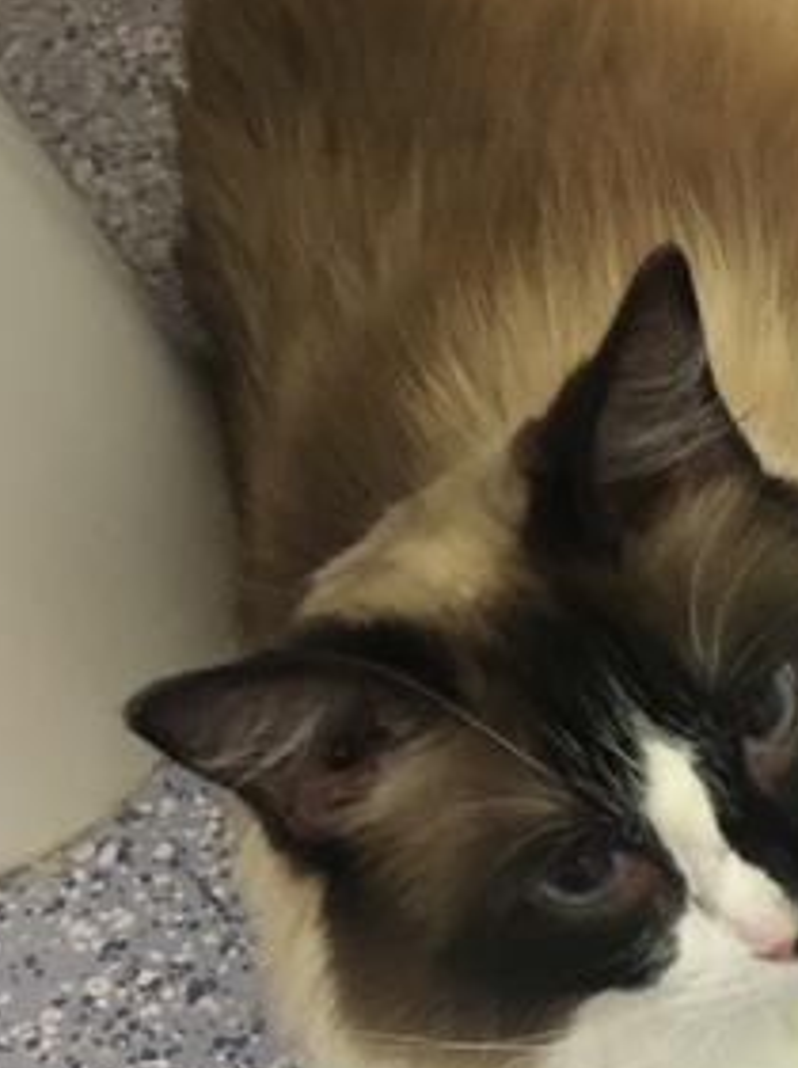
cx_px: 794
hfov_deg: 22.7
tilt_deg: -63.5
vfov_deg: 30.1
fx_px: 1910
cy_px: 924
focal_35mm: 62
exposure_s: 1/17
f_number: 2.2
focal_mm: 4.15
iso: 400
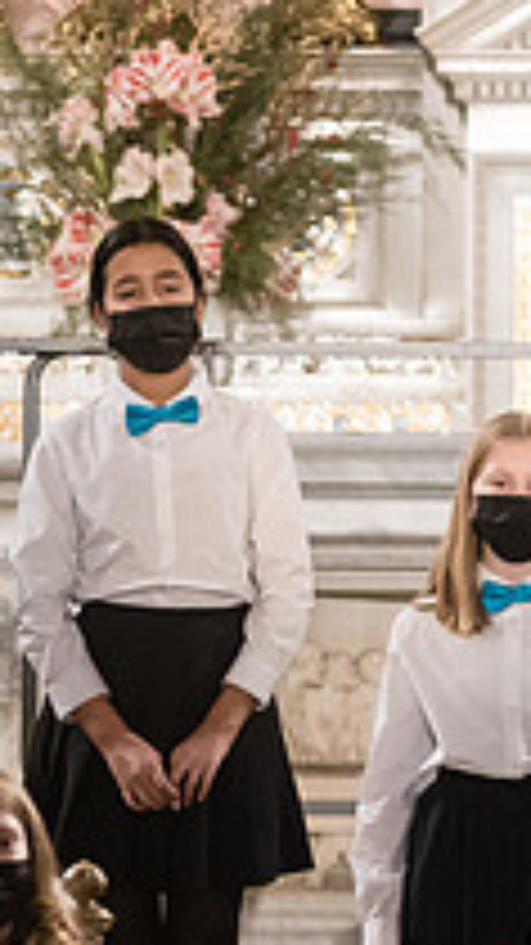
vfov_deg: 4.4
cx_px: 0
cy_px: 623
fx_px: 12350
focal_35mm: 493
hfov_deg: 2.5
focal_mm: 170
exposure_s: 1/200
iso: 4000
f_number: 4
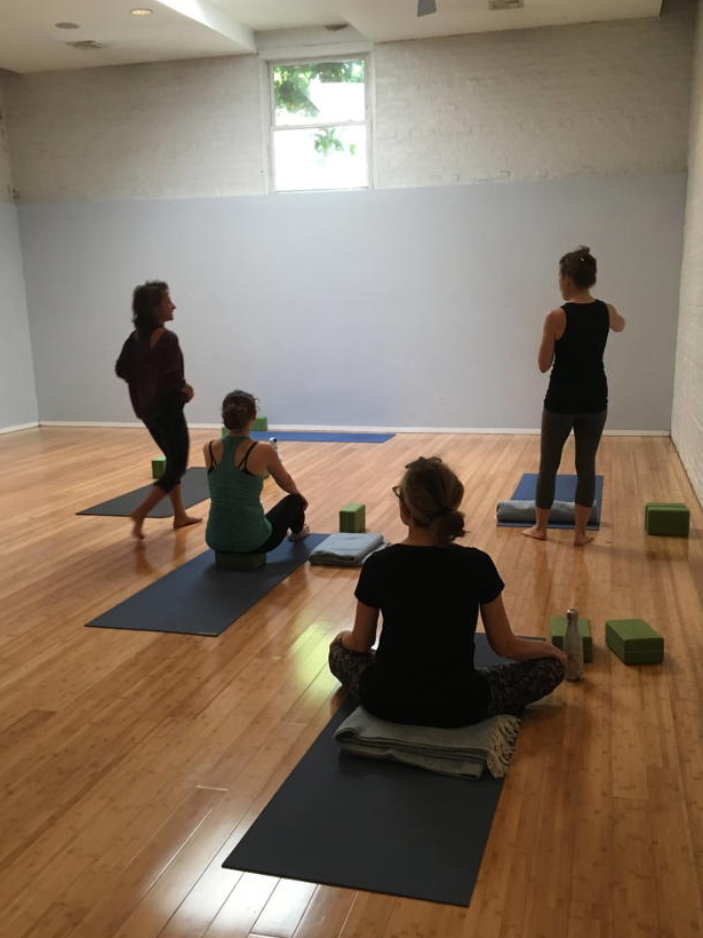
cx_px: 375
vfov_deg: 55.3
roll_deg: +2.2
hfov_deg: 42.9
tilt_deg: -13.9
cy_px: 510
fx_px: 894
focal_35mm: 33
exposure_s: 1/30
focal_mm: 4.15
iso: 125
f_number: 2.2
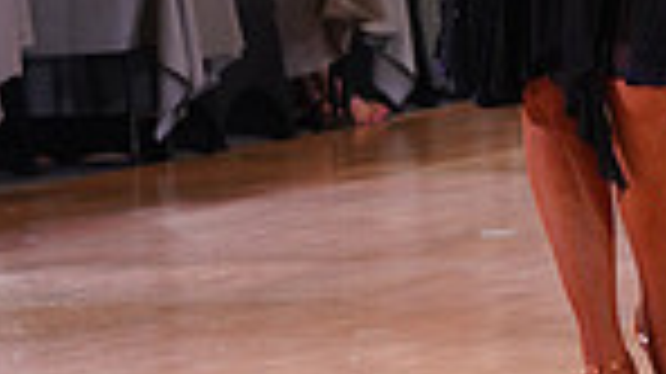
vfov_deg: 2.8
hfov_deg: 5.0
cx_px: 812
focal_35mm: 430
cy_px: -360
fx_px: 7588
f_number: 5.6
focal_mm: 105
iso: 1600
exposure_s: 1/160
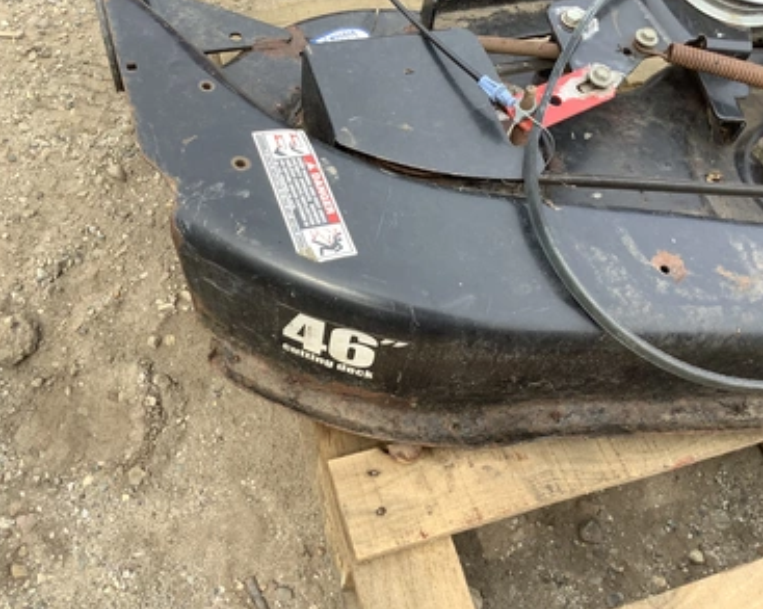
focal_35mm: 33
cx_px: 370
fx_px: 745
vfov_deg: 44.5
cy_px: 306
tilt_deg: -58.4
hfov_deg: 54.2
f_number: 2.4
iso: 25
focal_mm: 3.3
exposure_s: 1/377
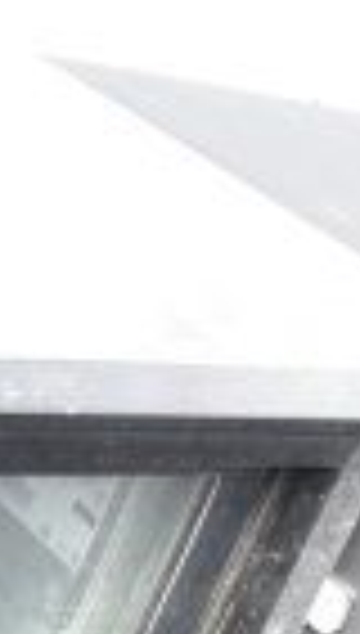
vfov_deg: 17.0
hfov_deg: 8.5
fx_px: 2057
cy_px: 690
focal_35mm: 122
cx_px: -684
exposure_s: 1/500
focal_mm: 18
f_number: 11
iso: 6400
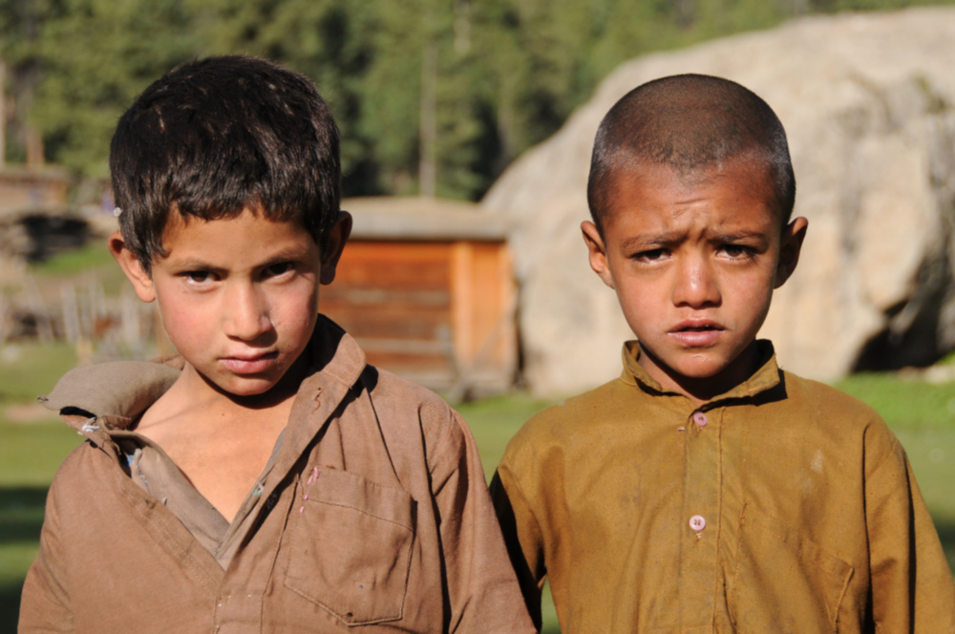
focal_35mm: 93
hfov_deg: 21.9
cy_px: 317
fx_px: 2464
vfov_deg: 14.7
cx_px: 478
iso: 250
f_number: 6.3
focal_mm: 62
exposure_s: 1/1000
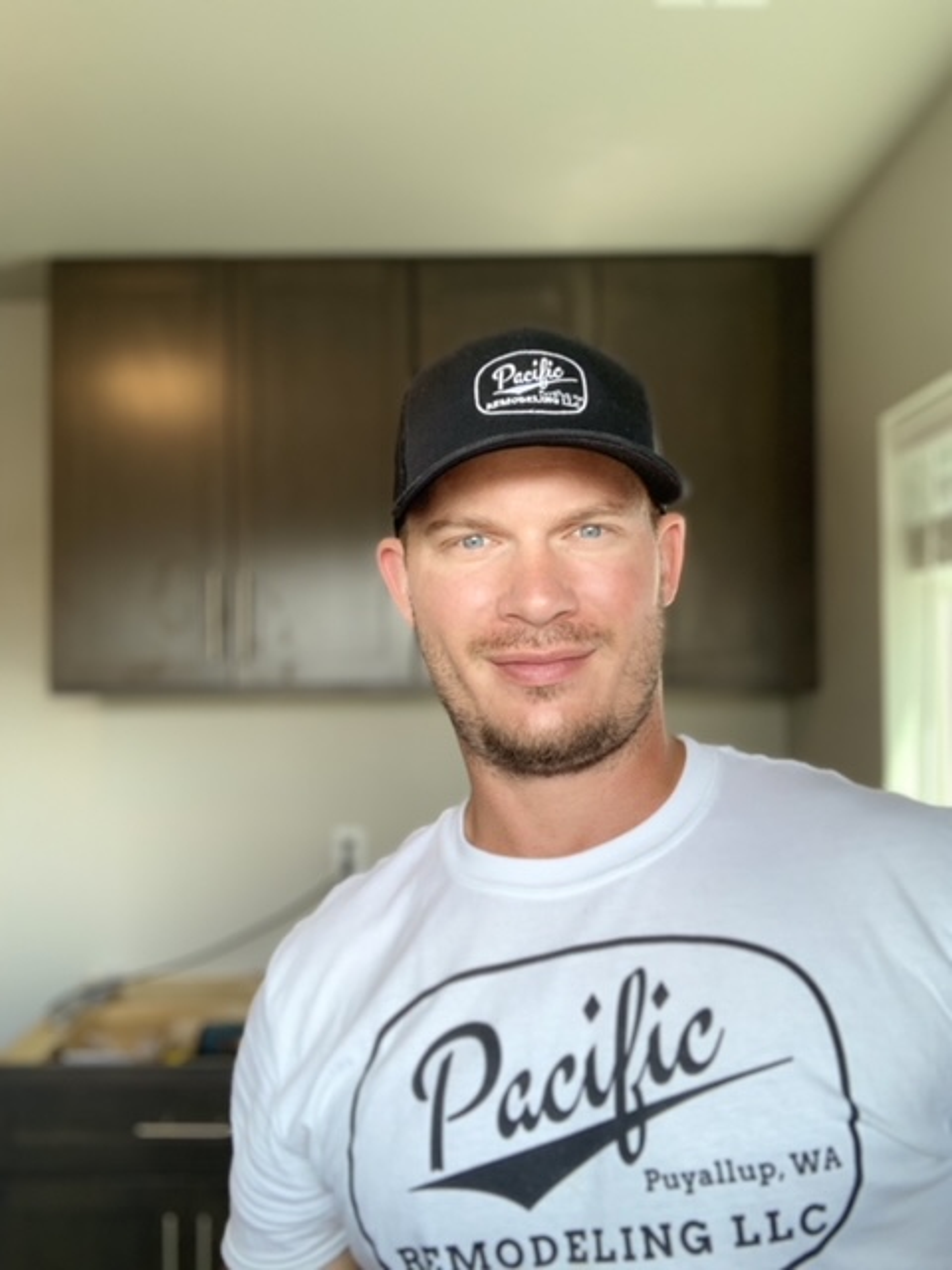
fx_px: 1173
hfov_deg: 44.2
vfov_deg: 56.8
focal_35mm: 32
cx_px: 476
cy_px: 635
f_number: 2.2
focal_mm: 2.87
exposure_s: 1/100
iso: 64
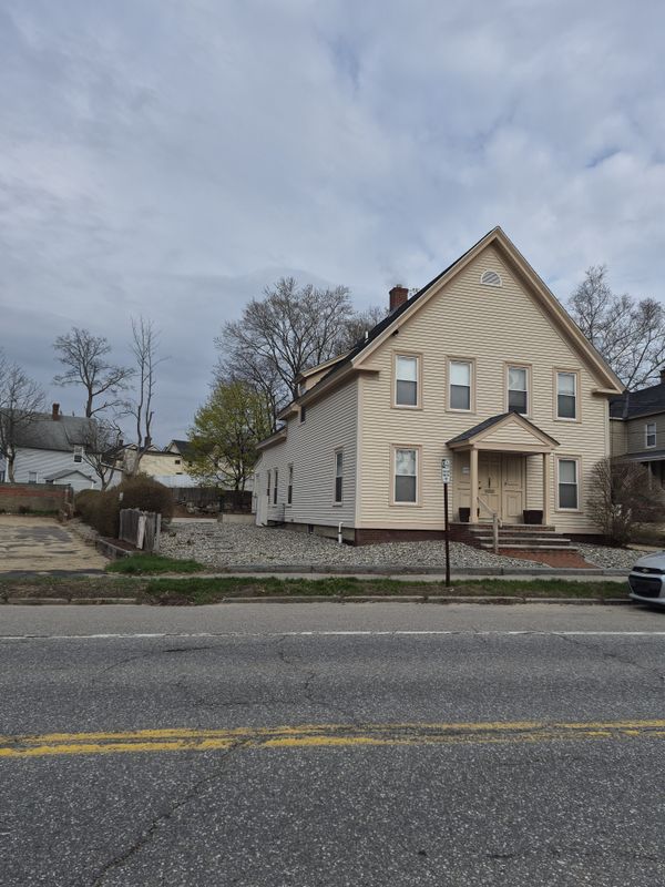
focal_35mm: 23
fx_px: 589
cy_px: 444
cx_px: 332
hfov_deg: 58.9
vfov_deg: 73.9
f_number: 1.8
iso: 80
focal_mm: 5.4
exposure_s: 1/5232
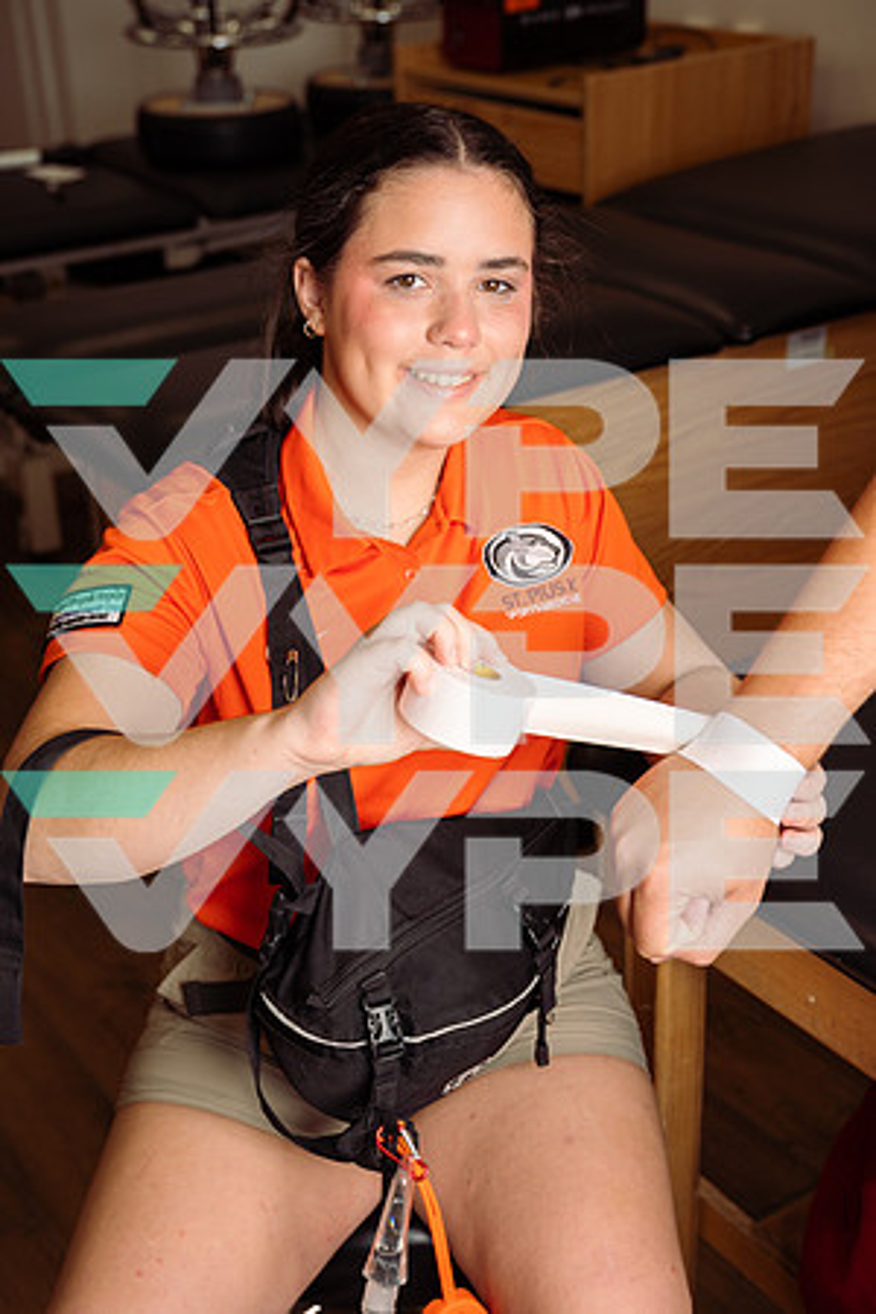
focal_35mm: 50
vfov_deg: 39.6
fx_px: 1825
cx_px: 438
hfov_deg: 27.0
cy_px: 657
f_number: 4.5
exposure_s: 1/250
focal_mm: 50
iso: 125
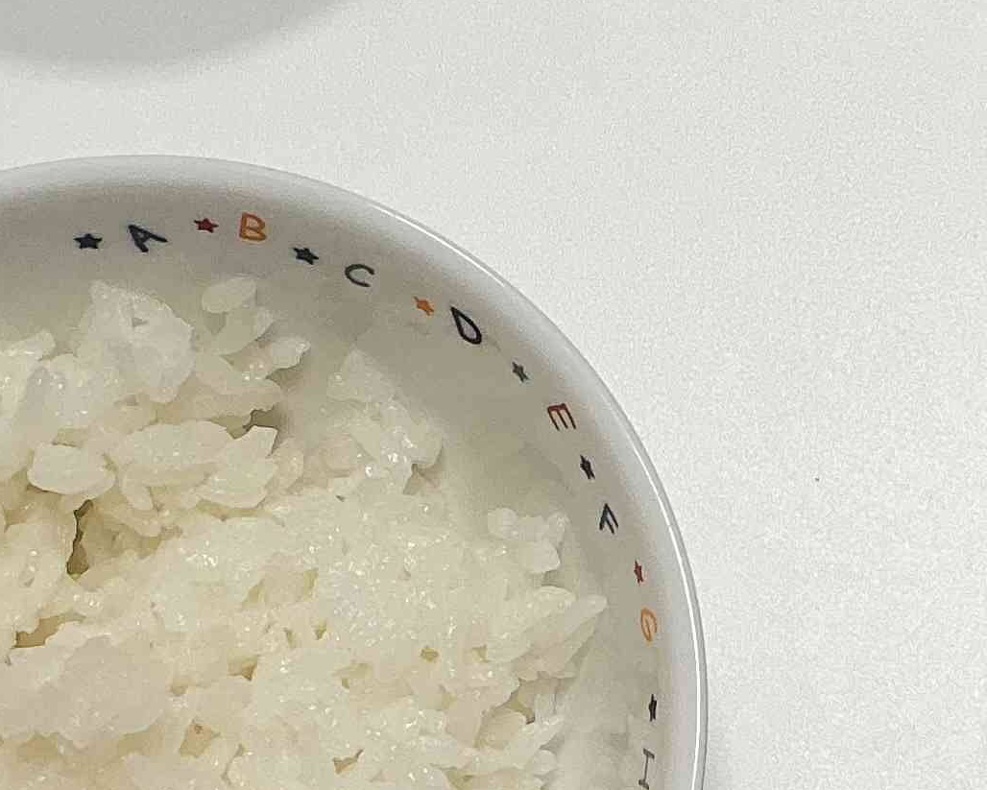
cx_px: 1025
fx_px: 3243
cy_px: 103
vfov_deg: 13.8
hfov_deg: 16.9
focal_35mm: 111
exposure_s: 1/120
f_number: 1.8
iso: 64
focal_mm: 3
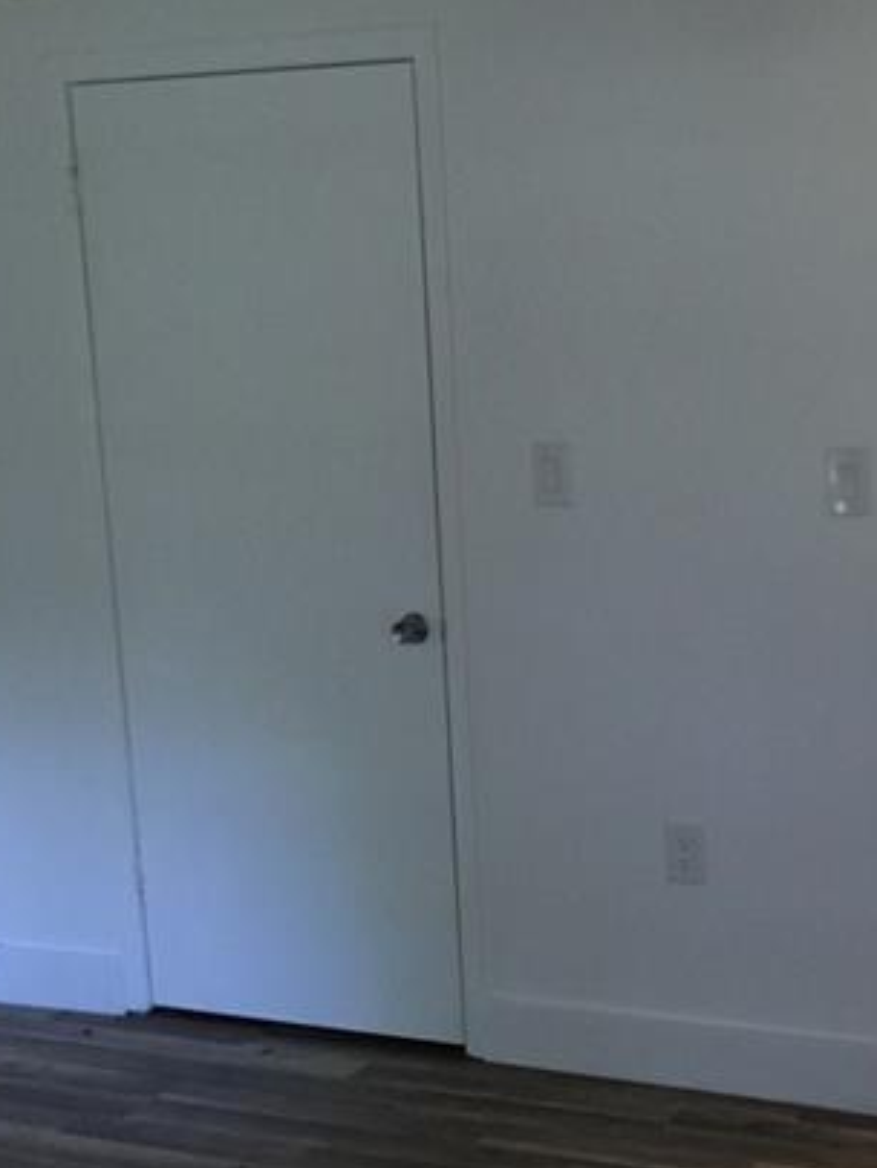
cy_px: 678
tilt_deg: -11.6
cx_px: 701
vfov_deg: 34.9
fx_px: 1857
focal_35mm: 55
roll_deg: +2.0
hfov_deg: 26.1
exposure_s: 1/30
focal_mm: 4.15
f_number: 2.2
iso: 200
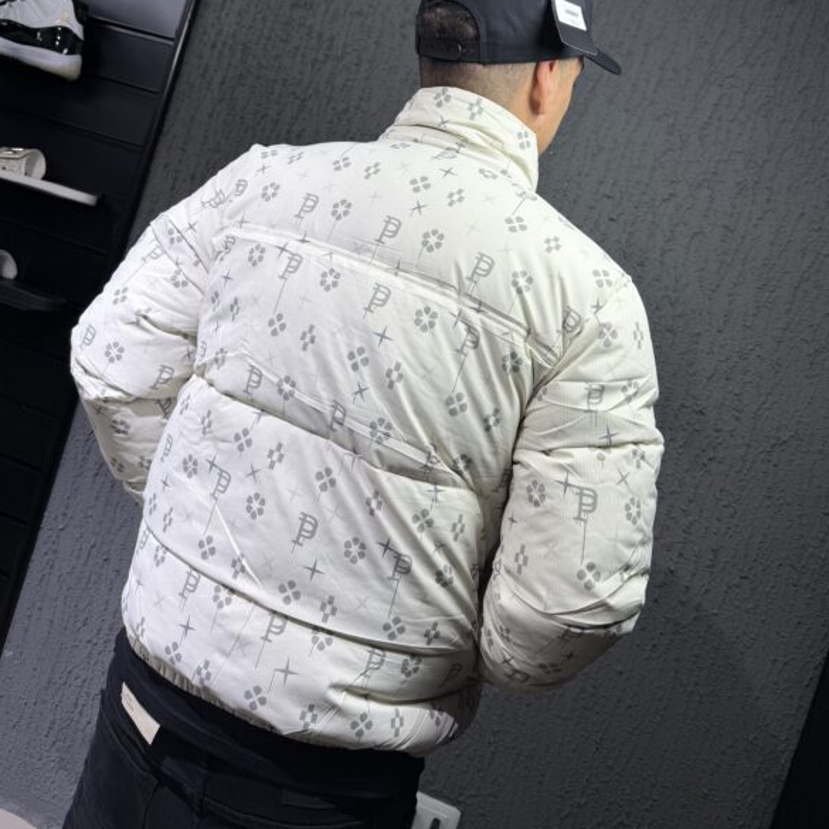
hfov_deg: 55.6
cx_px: 407
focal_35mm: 29
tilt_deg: +0.0
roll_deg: -17.1
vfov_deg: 54.5
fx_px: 786
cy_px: 279
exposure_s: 1/217
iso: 64
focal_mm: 6.76
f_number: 1.78
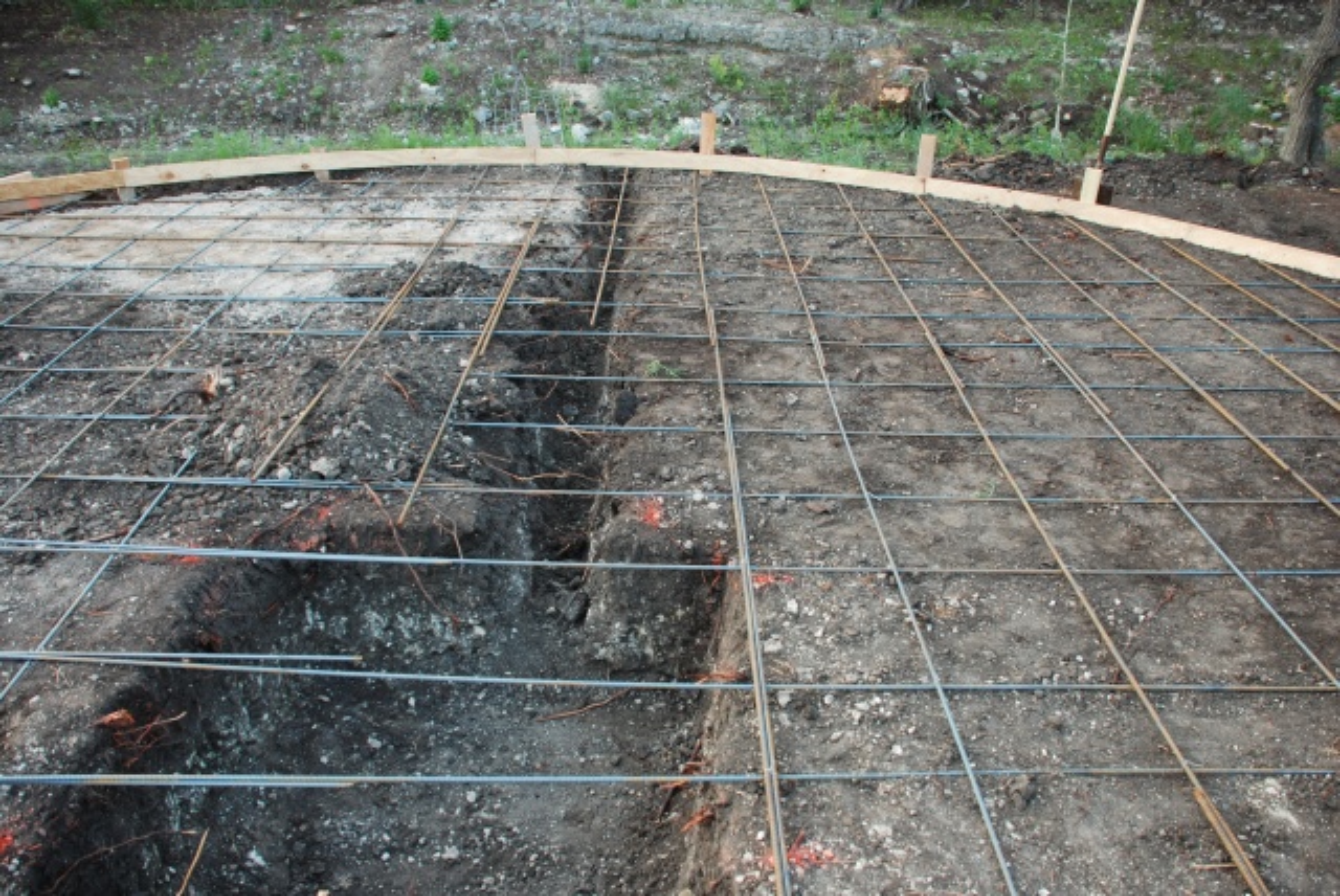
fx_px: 1006
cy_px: 448
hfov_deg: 67.3
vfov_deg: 48.0
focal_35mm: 27
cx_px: 670
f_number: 3.5
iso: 200
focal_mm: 18
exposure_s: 1/50
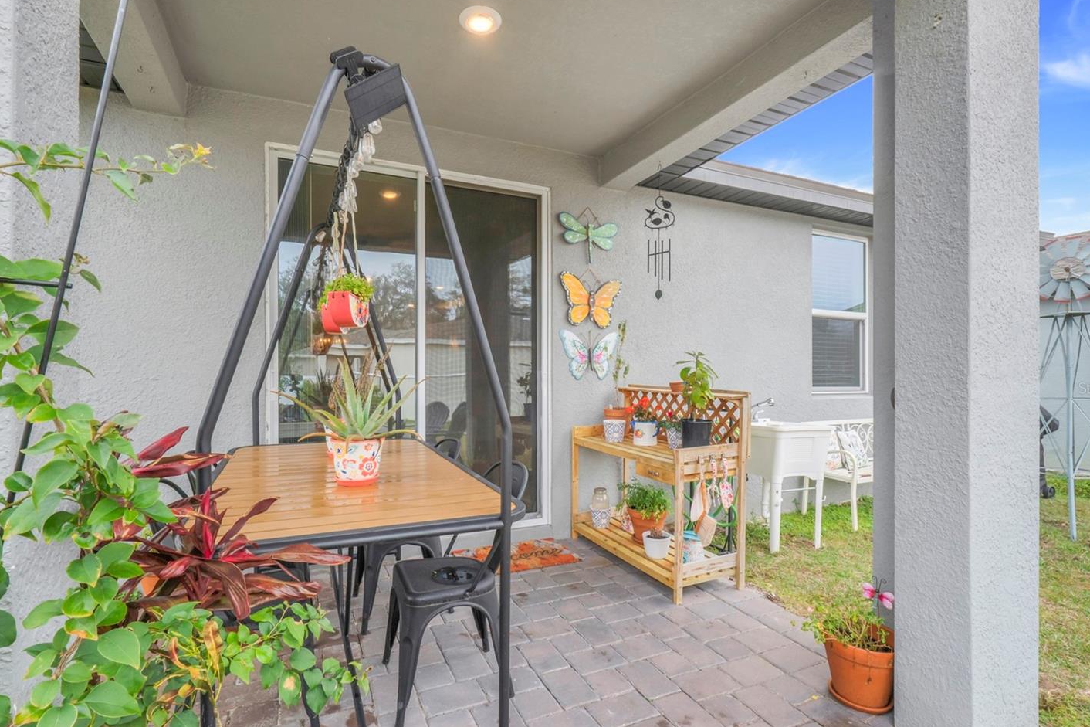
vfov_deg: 70.3
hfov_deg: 93.3
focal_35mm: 17
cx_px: 530
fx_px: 515
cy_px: 388
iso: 250
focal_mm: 10
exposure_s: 1/10
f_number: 9
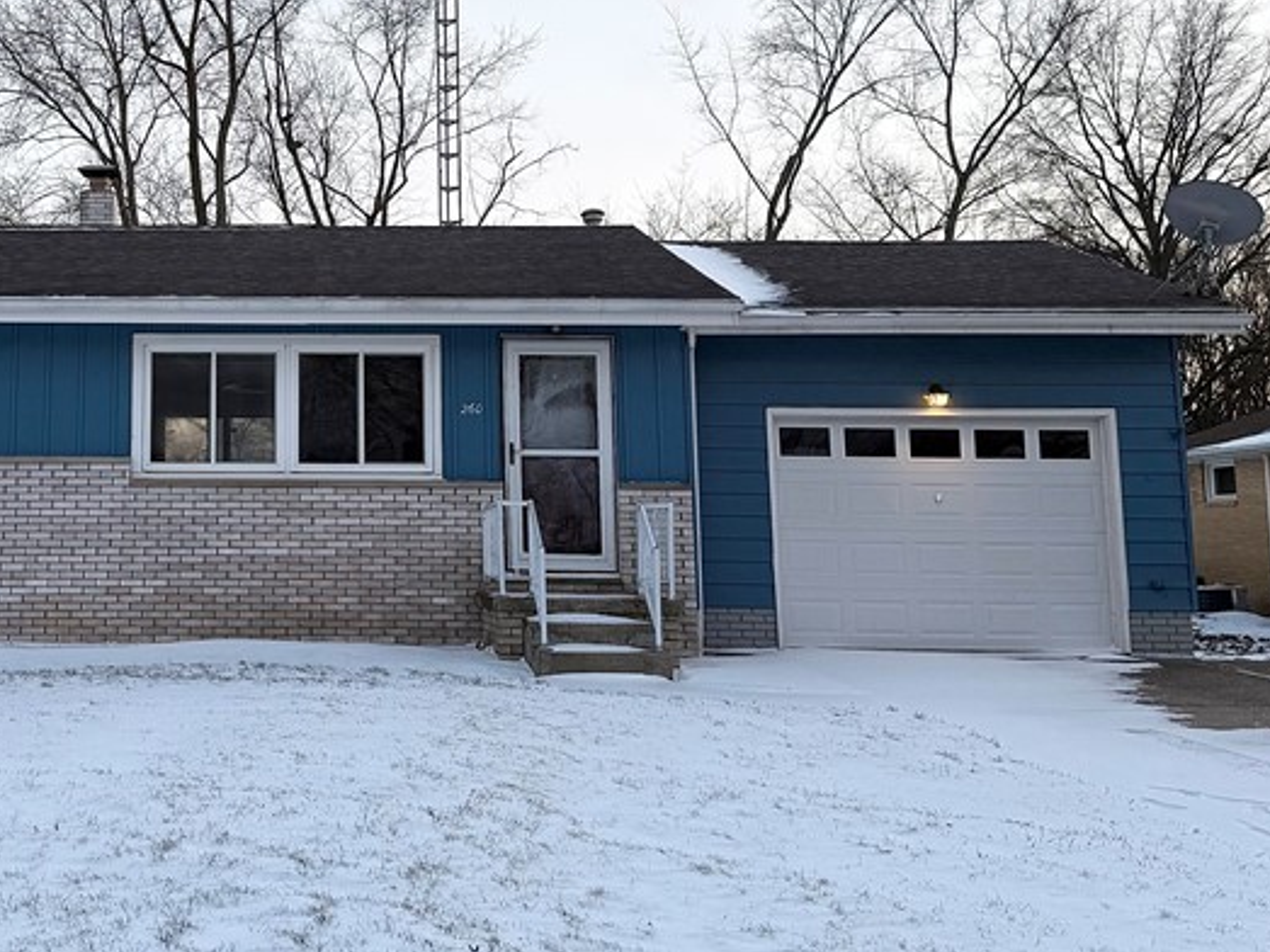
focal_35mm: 47
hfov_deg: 38.9
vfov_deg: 30.6
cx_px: 255
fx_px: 1724
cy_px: 294
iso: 64
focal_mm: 6.76
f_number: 1.78
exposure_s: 1/200
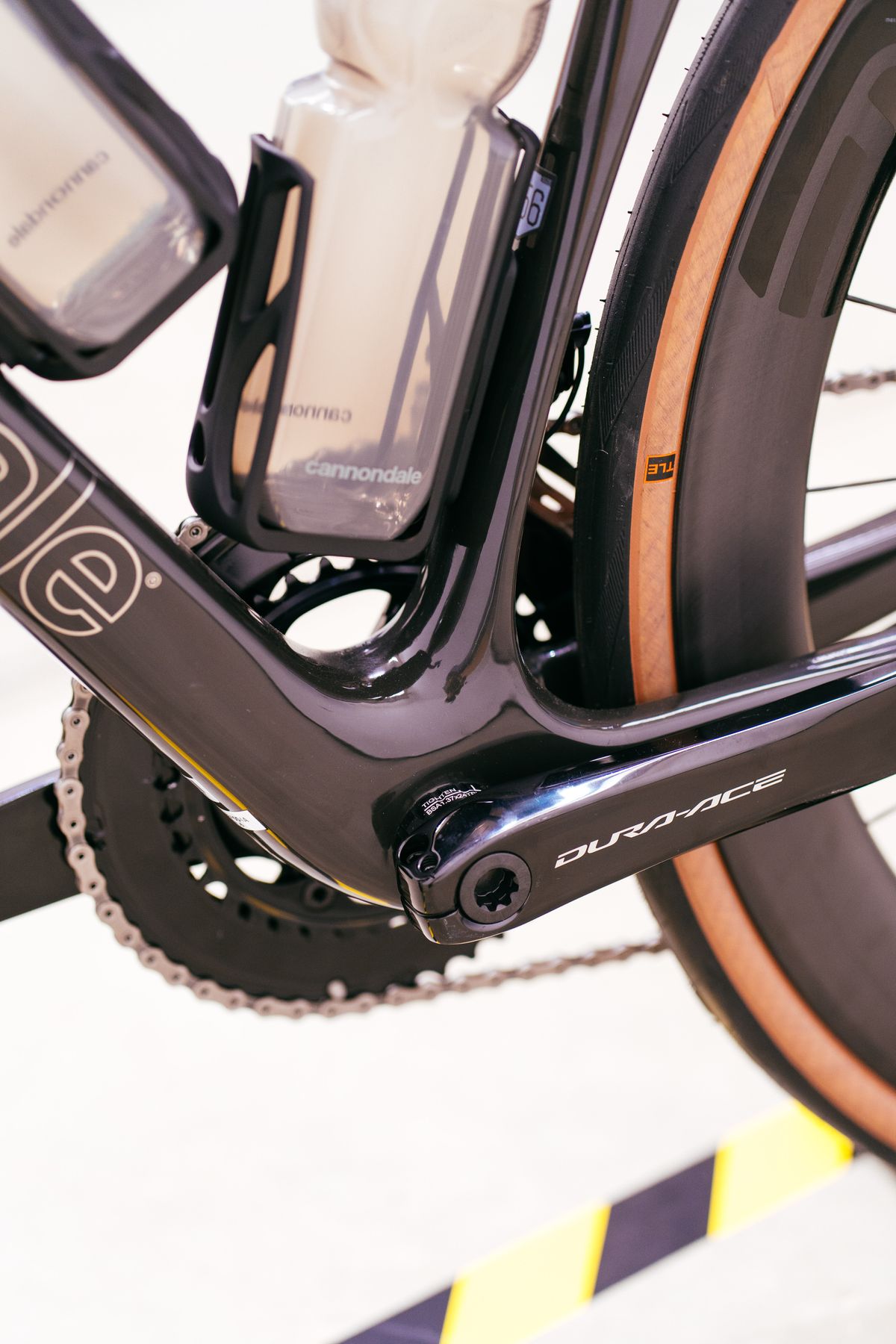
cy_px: 672
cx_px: 448
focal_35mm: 85
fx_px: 3173
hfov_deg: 16.1
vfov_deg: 23.9
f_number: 2.8
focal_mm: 85
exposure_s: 1/100
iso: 1600
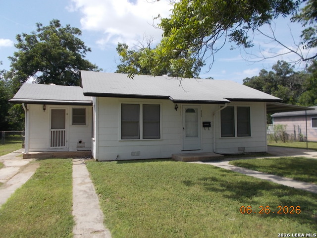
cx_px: 158
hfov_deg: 67.3
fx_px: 238
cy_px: 119
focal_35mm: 26
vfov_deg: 53.1
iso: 80
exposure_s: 1/160
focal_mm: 4.6
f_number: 8
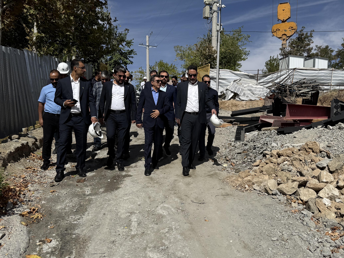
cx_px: 205
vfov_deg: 42.9
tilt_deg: +1.5
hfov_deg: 55.0
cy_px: 135
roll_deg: -1.7
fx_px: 328
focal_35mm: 33
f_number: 1.78
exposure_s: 1/9091
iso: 80
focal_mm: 6.76
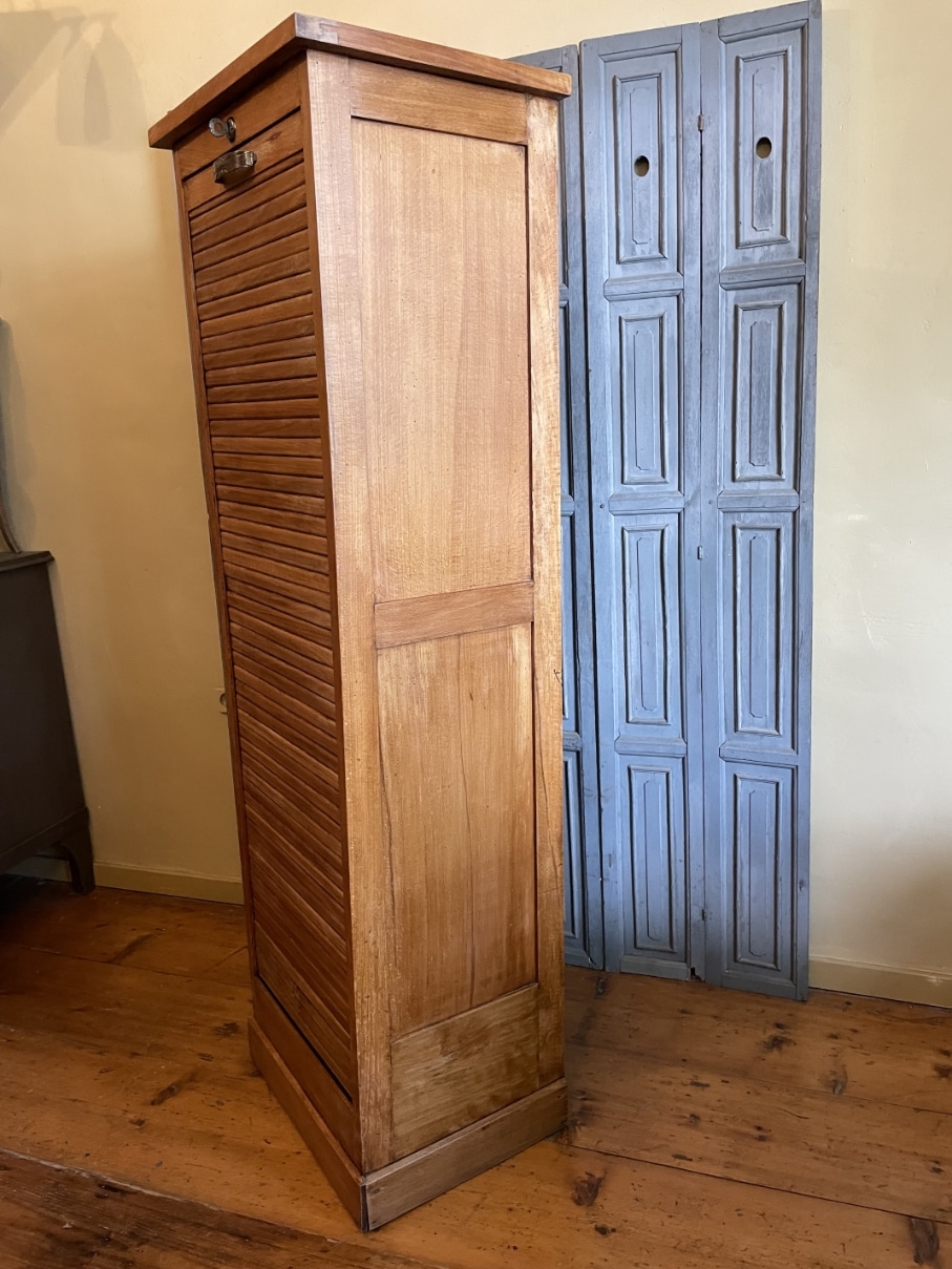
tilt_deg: -12.2
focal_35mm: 26
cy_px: 634
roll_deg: +4.8
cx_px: 476
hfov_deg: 53.1
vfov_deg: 67.3
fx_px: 953
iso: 250
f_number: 1.6
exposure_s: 1/50
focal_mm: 4.2
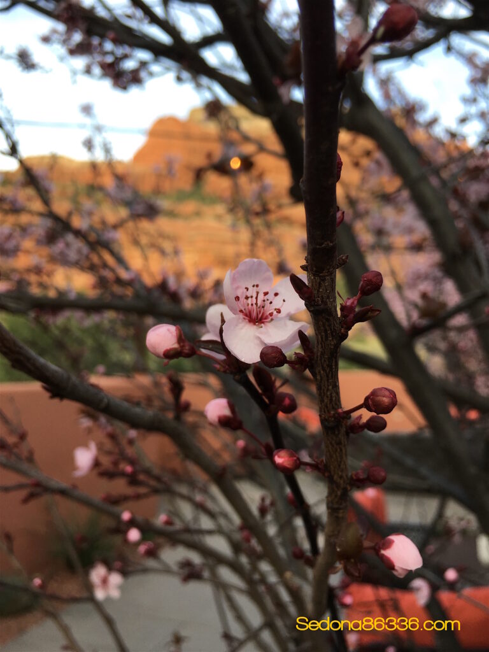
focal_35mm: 29
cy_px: 326
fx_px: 546
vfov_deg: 61.7
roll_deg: -0.2
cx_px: 244
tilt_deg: +4.2
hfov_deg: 48.2
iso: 25
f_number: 2.2
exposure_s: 1/197
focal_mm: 4.15
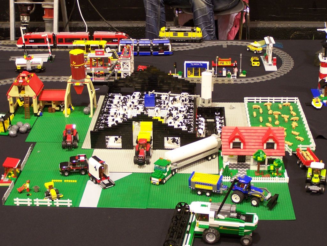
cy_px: 123
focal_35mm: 69
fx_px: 652
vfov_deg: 21.3
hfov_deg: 28.2
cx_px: 164
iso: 80
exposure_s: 1/2
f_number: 3.2
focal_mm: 11.5
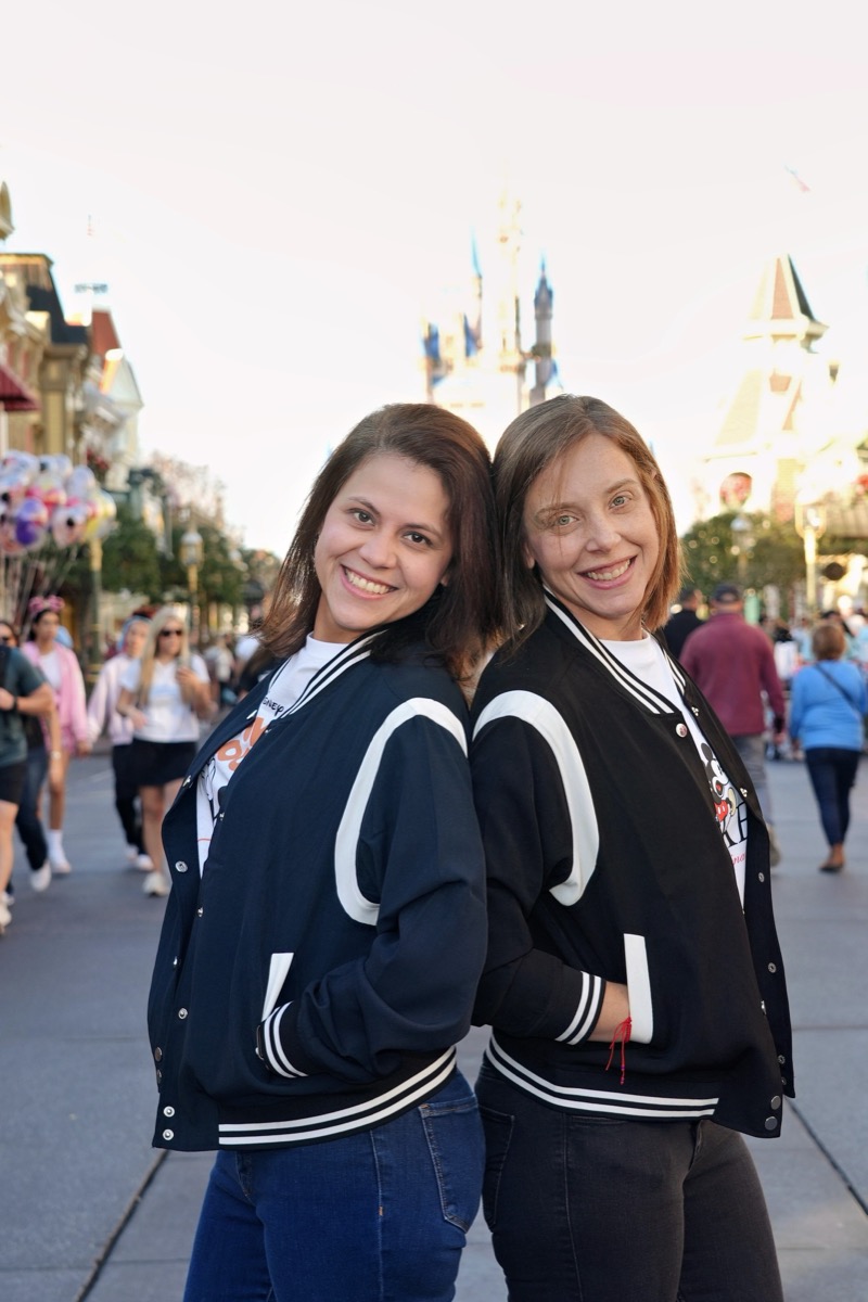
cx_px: 434
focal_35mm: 49
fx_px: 1772
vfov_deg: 40.3
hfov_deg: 27.5
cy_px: 651
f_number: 5.6
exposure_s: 1/100
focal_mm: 49
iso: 200
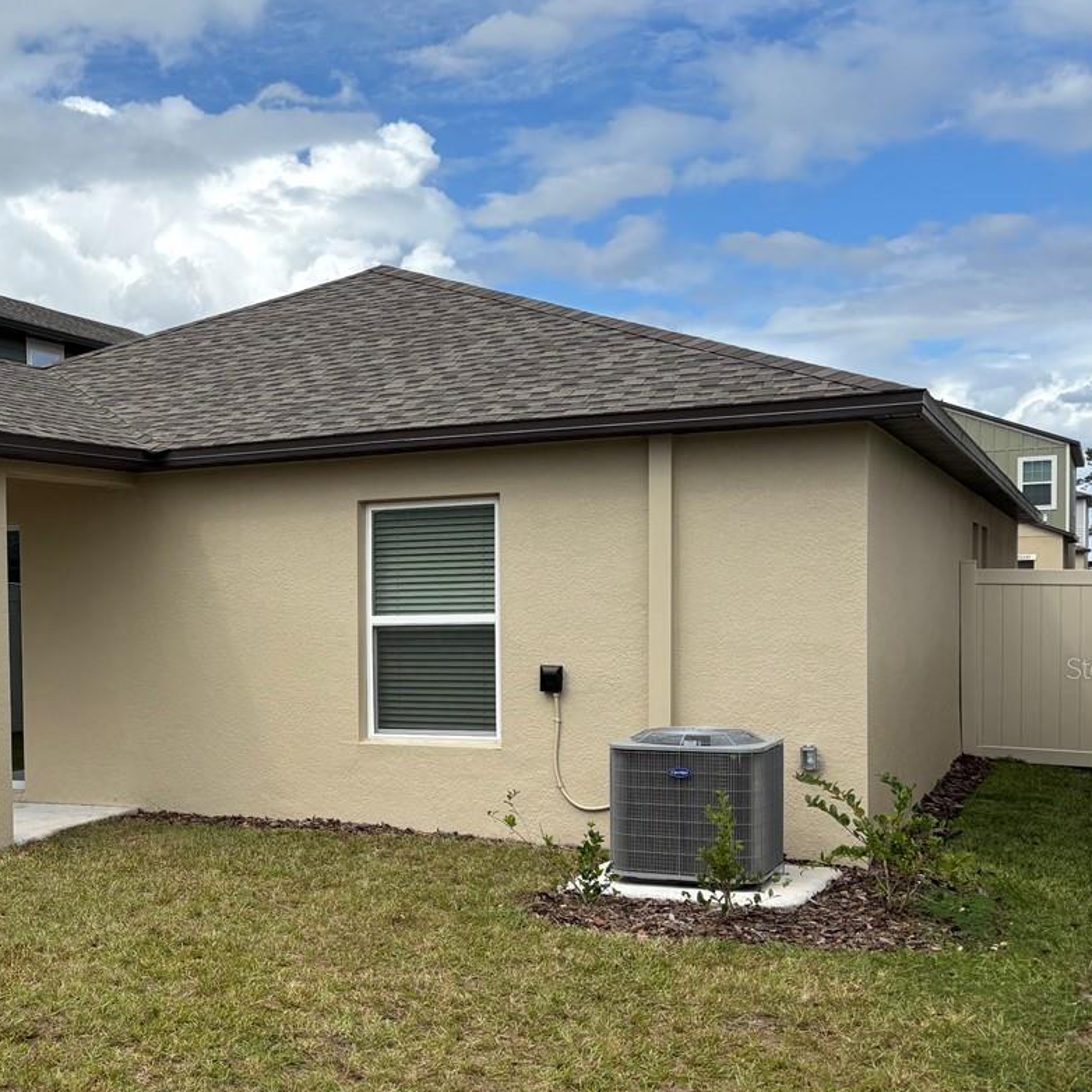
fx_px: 1677
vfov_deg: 35.9
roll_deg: +0.7
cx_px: 81
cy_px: 667
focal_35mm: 47
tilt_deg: -2.4
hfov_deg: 33.8
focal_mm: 5.96
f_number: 1.6
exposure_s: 1/3788
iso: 50
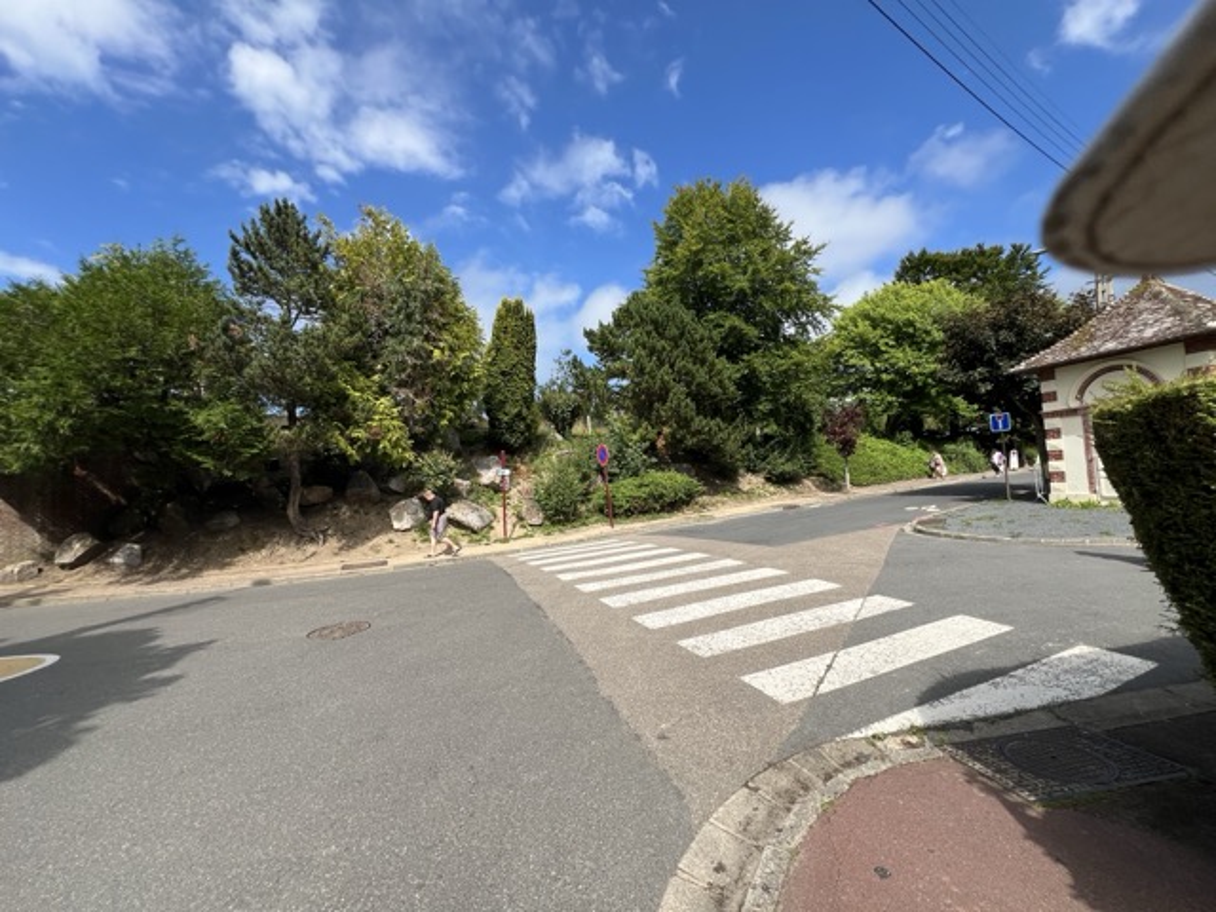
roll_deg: +3.1
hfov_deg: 106.2
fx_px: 457
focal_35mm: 13
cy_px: 456
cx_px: 608
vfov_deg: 89.9
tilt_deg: +3.2
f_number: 1.8
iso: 32
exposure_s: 1/1488
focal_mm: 1.57
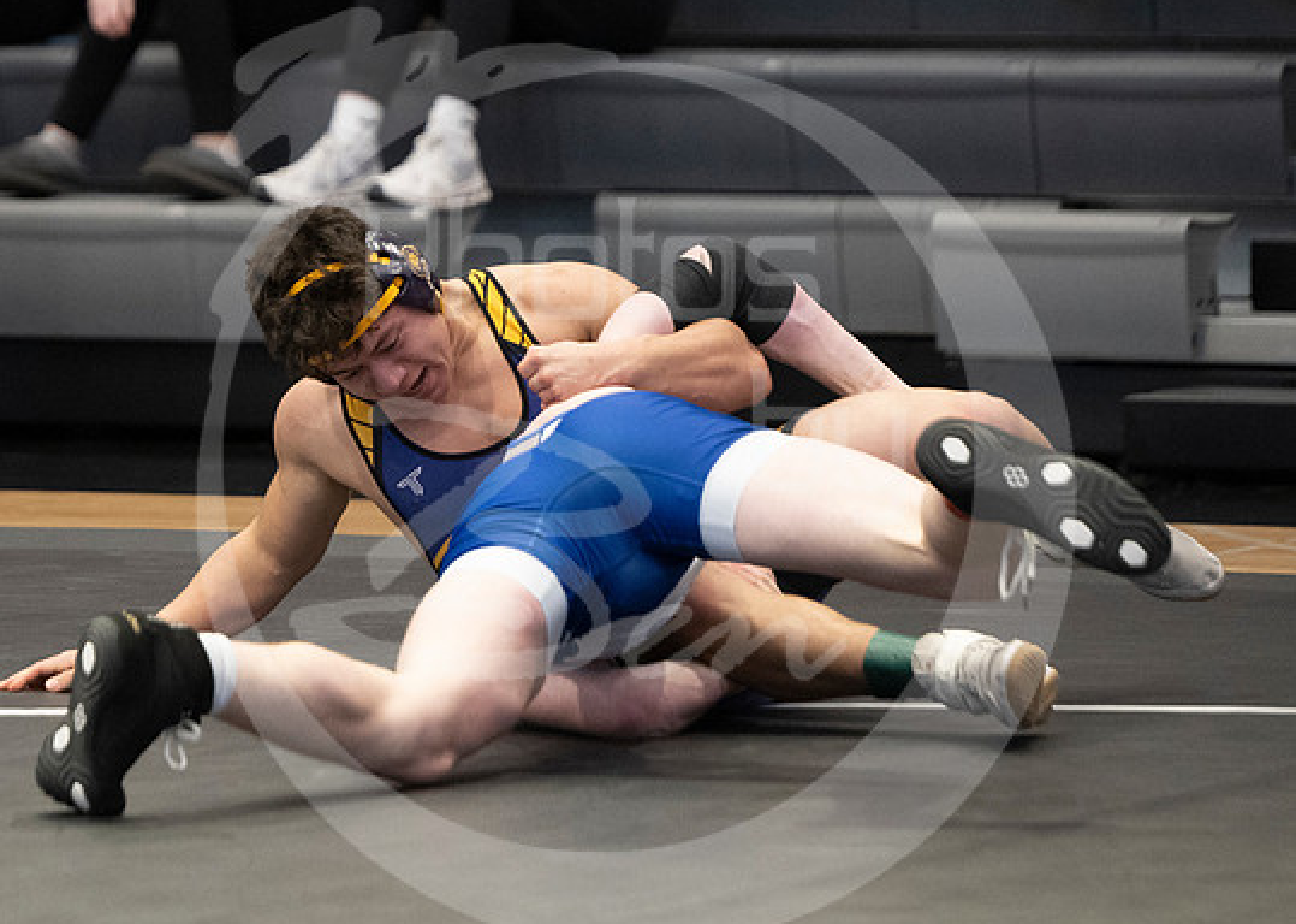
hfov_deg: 6.2
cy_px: 143
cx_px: 358
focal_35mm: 325
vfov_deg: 4.4
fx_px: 11952
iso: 3200
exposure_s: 1/1000
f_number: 2.8
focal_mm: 150
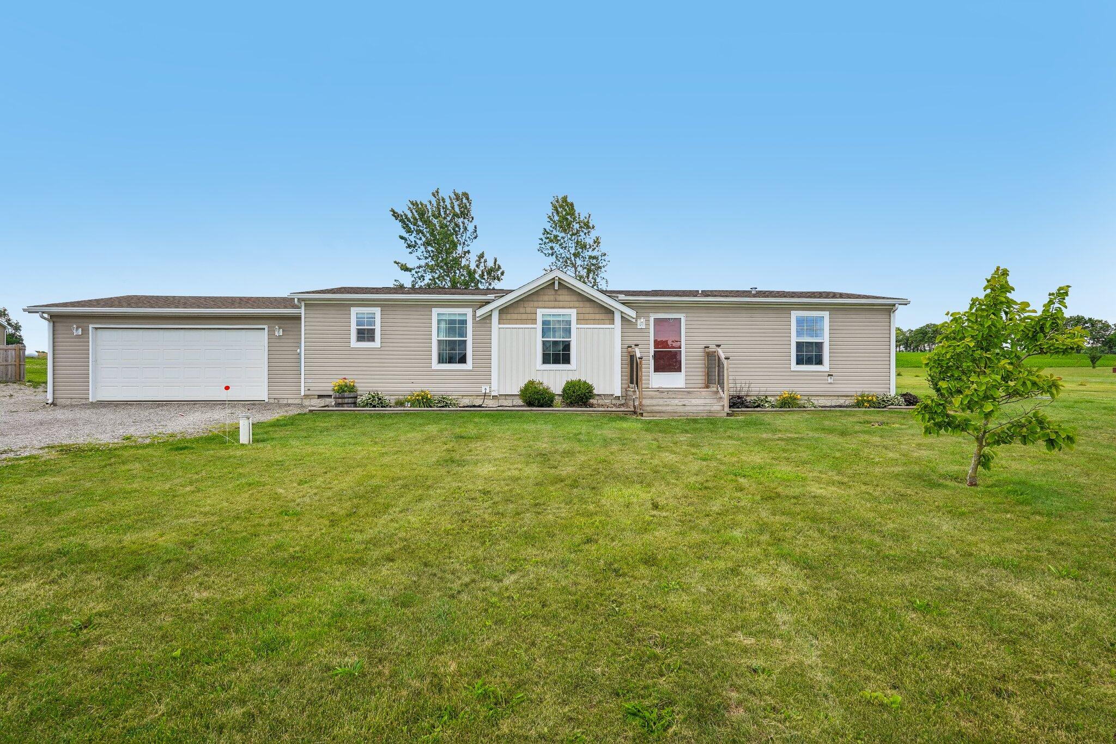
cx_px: 558
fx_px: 573
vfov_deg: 65.9
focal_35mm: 18
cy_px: 372
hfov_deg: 88.4
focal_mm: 18.5
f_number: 8
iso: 100
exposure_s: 1/400
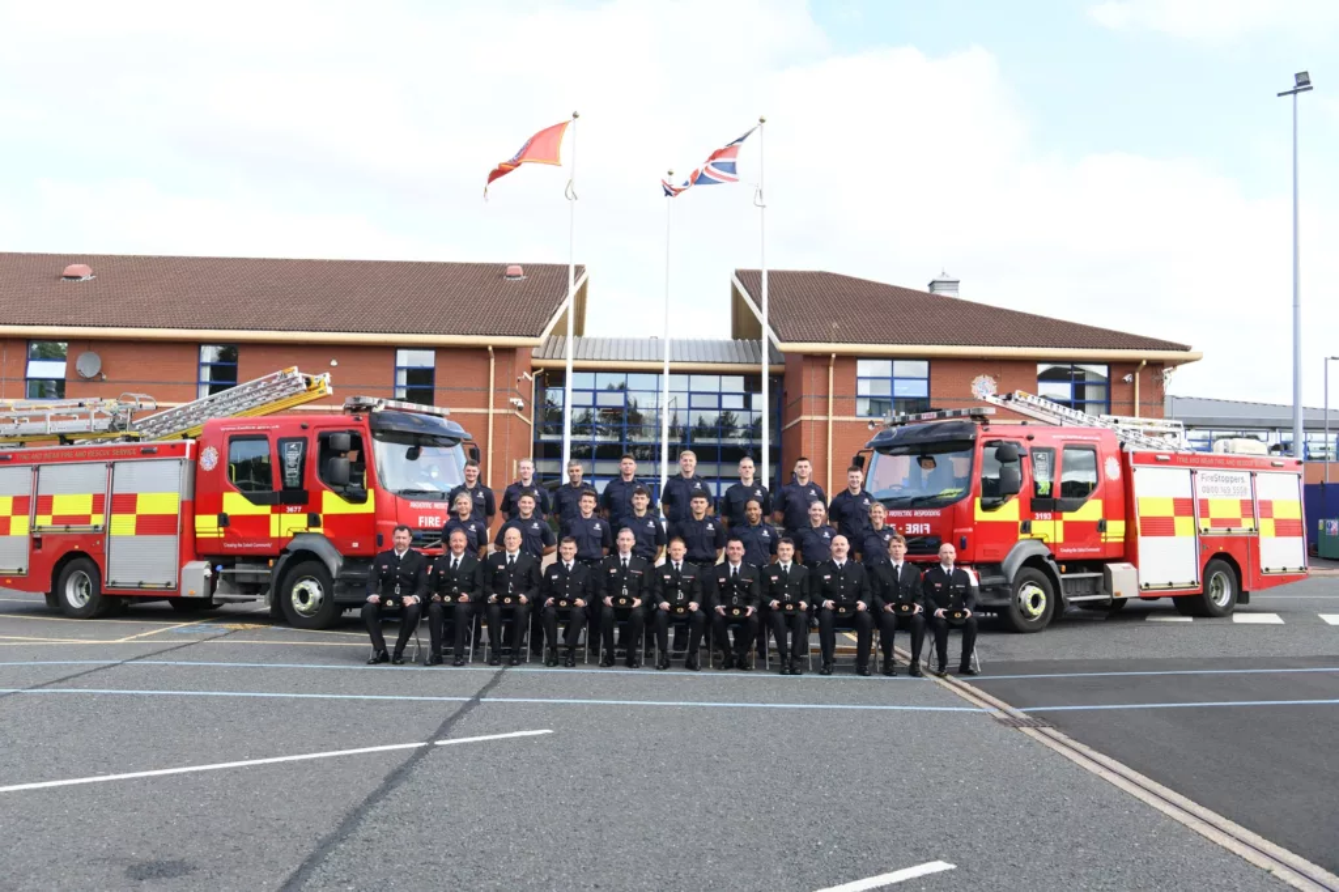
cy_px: 446
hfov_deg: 55.8
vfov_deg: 38.9
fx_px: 1264
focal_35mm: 34
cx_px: 670
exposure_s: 1/320
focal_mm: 34
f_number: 9
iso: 640
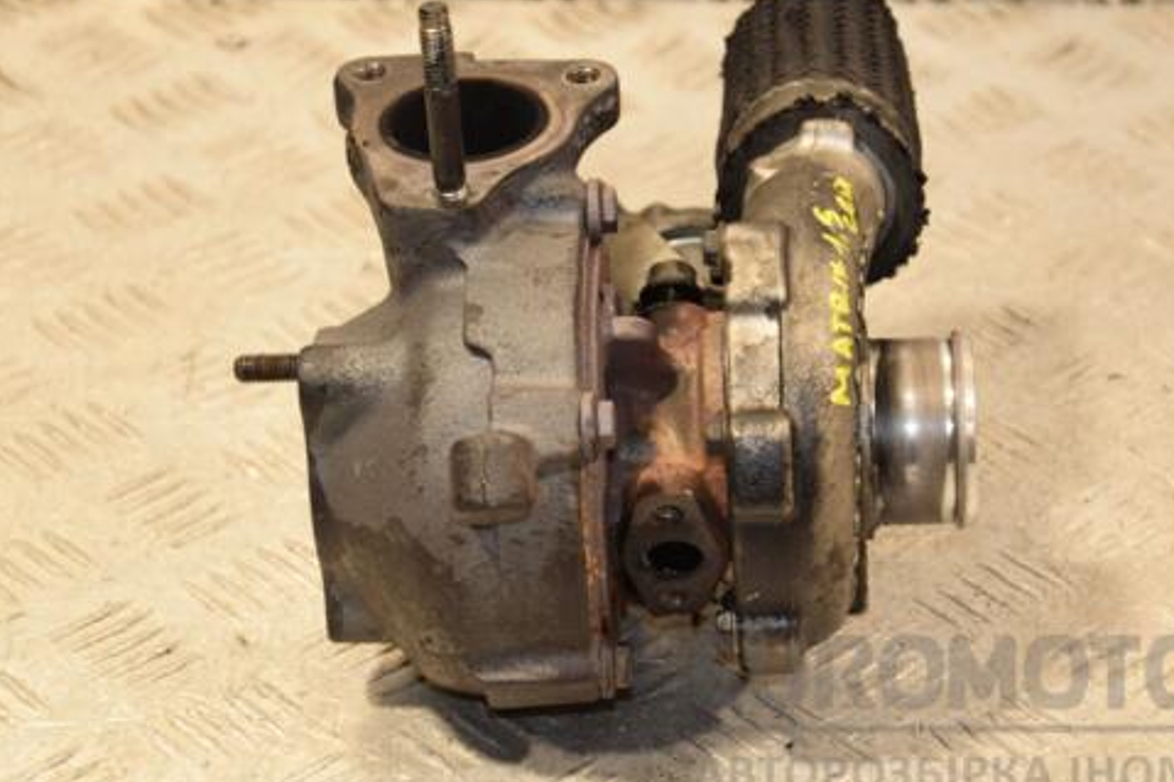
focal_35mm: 124
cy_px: 346
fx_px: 4042
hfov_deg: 16.5
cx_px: 647
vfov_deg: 11.0
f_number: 5.3
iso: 800
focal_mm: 66
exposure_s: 1/160
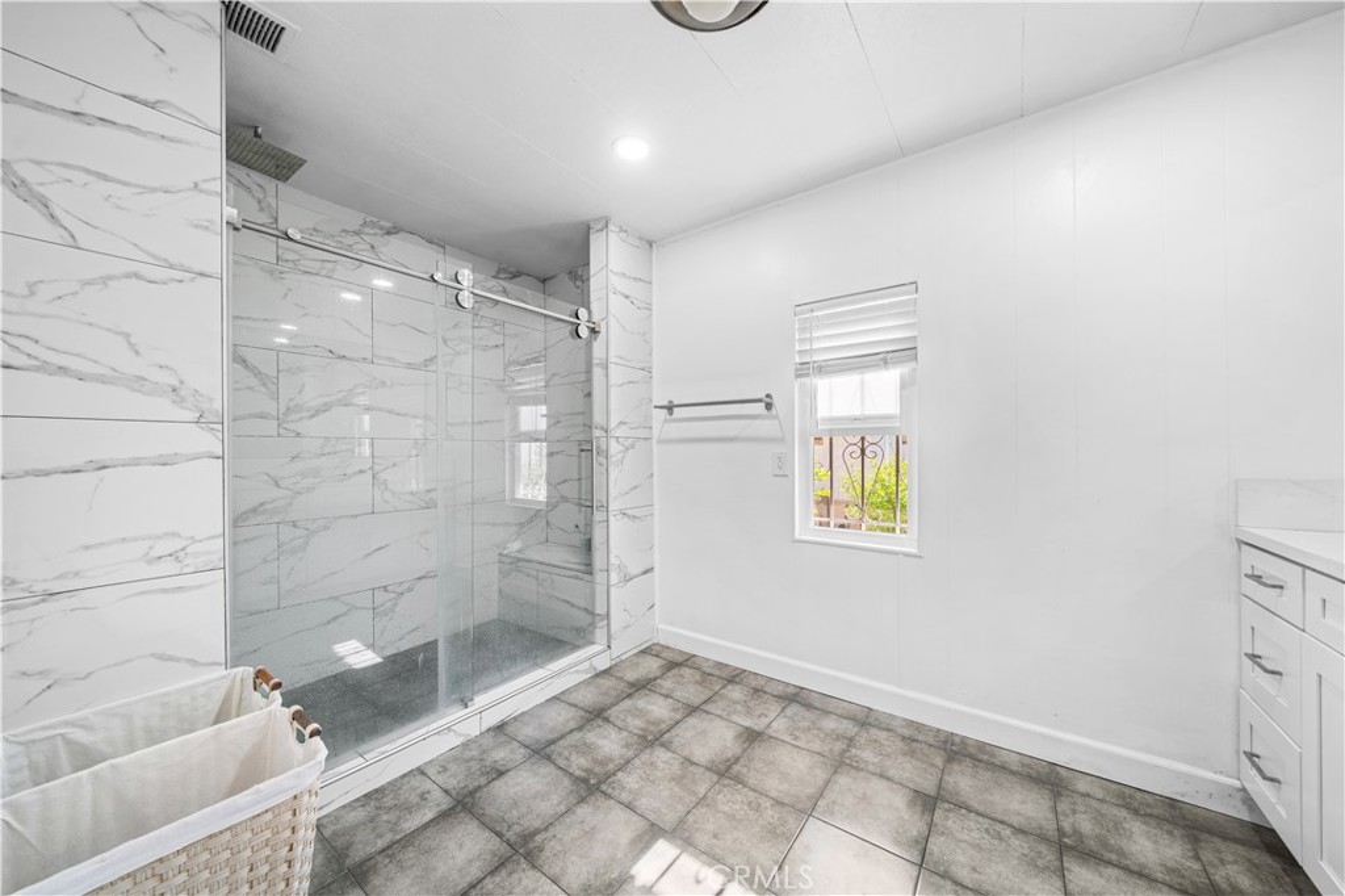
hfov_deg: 112.6
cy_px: 448
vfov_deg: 90.0
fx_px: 448
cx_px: 672
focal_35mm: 12
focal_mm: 12
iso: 200
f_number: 6.3
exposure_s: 1/2.5
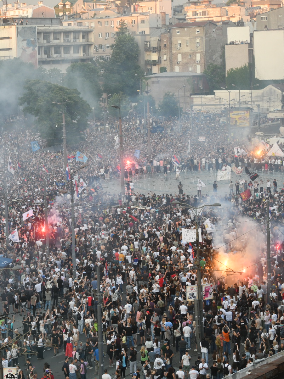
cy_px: 190
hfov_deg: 14.3
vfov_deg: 19.3
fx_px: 1116
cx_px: 3
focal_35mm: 102
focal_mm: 70
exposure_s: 1/160
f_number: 8
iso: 800
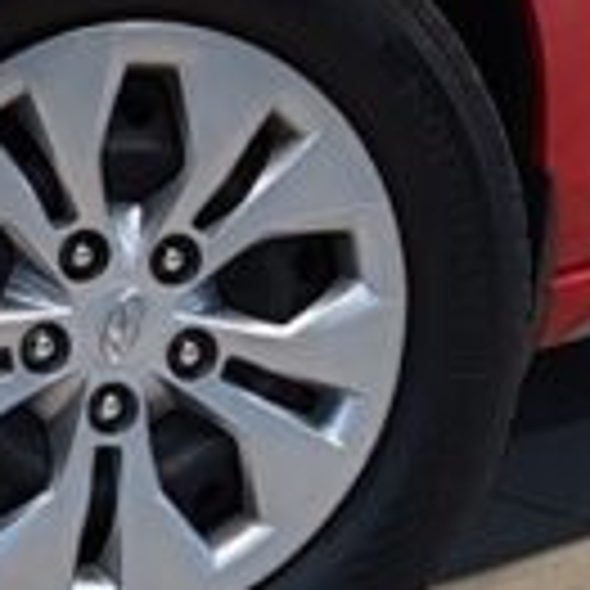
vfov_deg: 5.8
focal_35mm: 297
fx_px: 5727
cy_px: -338
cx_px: 90
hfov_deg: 5.9
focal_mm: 5.4
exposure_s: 1/50
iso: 64
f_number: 1.6
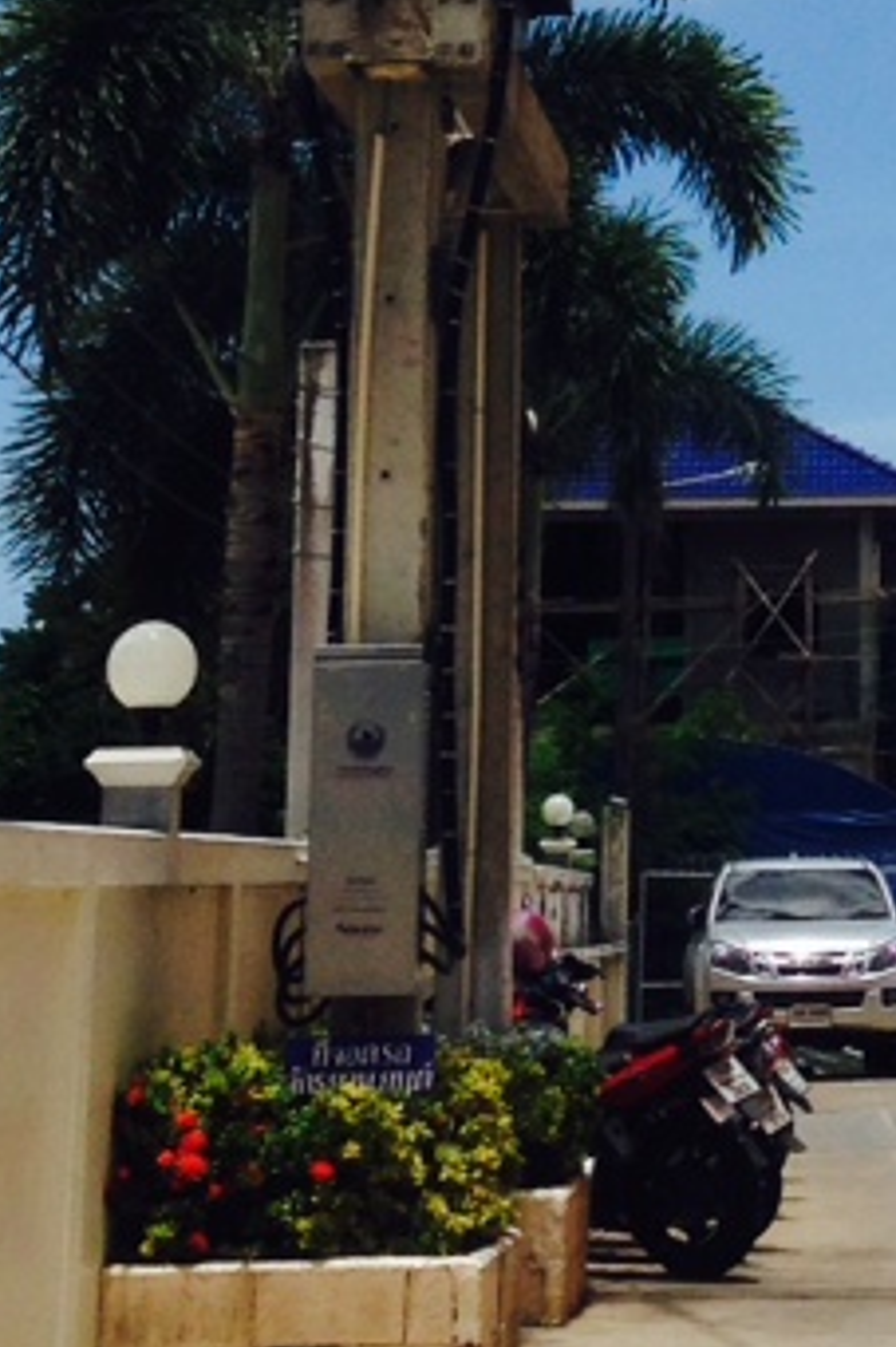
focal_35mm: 129
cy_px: -273
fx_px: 4821
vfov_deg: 15.3
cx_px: 1093
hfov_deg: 10.4
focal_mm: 4.12
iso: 50
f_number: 2.4
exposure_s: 1/2463
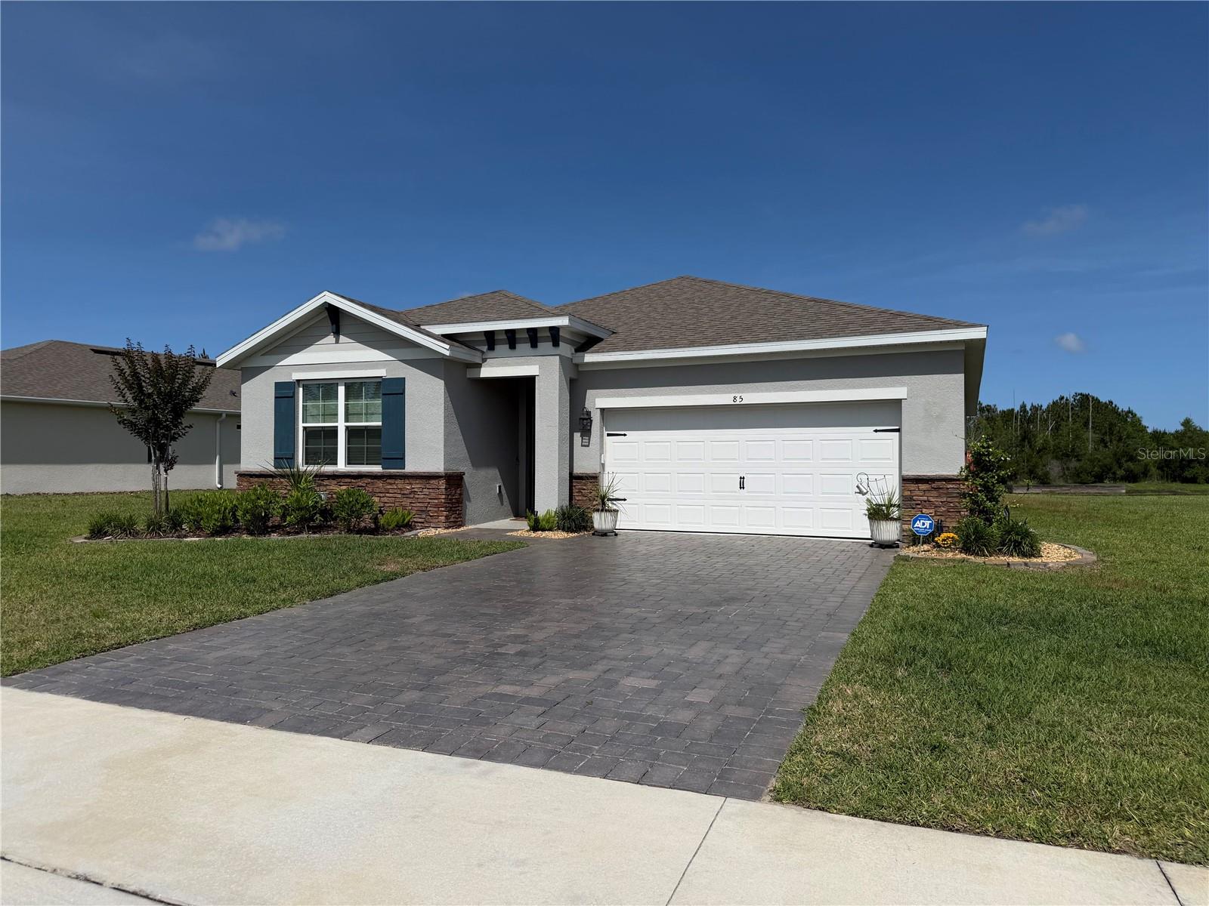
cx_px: 604
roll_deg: +0.1
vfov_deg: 56.8
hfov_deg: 71.6
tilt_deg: +0.1
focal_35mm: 24
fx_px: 838
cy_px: 453
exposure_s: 1/11905
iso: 80
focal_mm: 6.76
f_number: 1.78
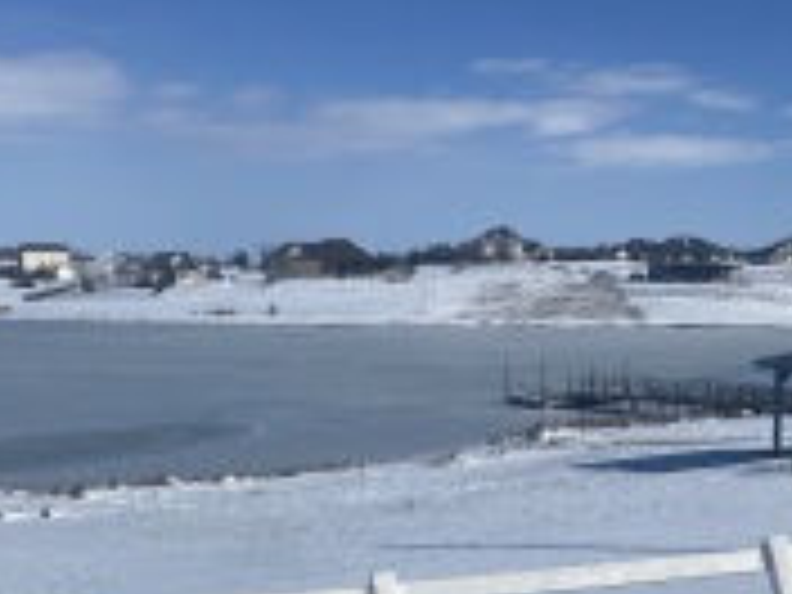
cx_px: 554
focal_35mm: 54
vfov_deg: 26.6
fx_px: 1235
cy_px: 459
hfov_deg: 35.1
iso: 40
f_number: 1.8
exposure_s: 1/12658
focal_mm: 4.25
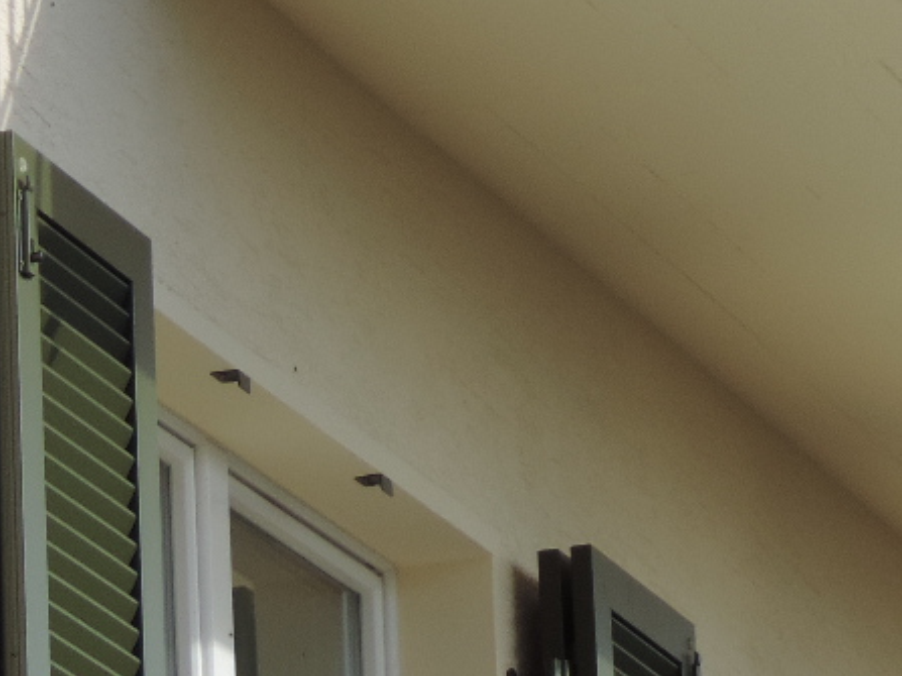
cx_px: 902
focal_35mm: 376
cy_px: -406
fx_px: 9795
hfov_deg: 5.3
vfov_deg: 3.9
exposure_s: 1/640
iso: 80
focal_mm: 18.7
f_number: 4.2
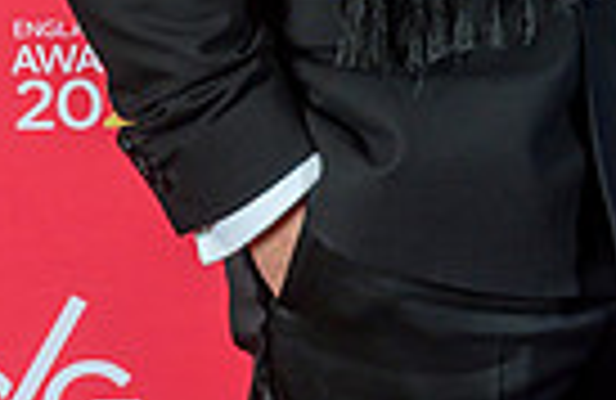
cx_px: 769
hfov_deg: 9.3
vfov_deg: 5.9
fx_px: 3735
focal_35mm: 220
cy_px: -479
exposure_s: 1/160
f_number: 7.1
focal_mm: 42
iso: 250
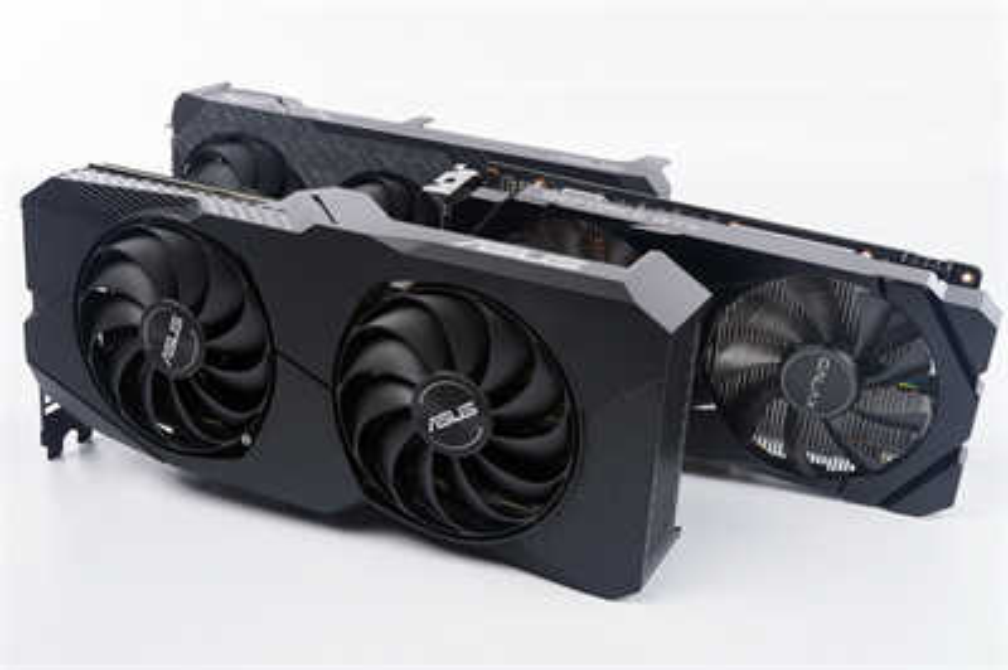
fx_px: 1259
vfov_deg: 29.8
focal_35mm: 45
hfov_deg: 43.6
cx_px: 504
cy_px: 335
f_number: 13
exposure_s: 1/125
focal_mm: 30
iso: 100
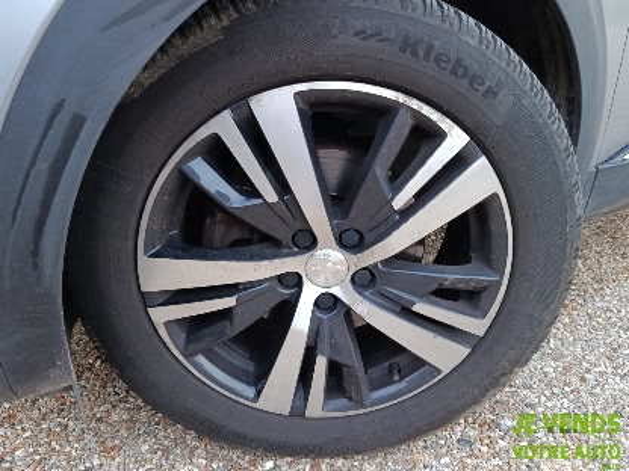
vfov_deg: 51.4
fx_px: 491
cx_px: 314
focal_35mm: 27
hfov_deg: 65.3
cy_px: 236
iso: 1303
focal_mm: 5.24
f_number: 1.7
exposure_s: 1/33.3
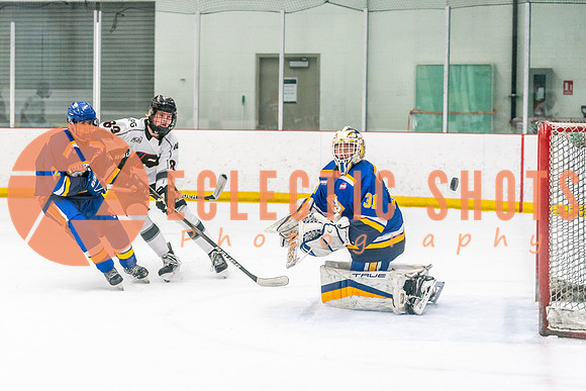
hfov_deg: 19.6
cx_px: 185
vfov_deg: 13.2
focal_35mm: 104
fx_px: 1691
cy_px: 155
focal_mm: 70
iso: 3200
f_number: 2.8
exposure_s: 1/1250
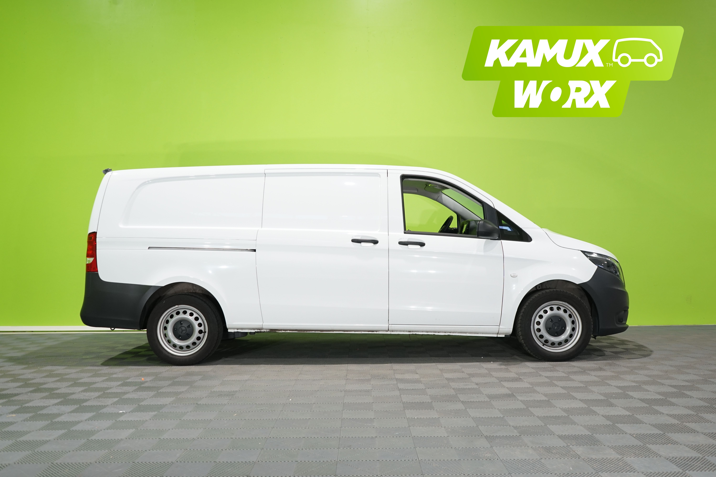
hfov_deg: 60.3
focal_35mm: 31
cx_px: 358
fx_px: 617
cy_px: 238
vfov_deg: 42.3
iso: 800
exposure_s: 1/30
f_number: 5.6
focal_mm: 31
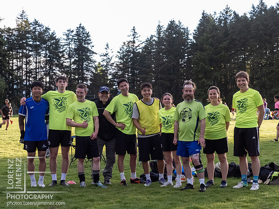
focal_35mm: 80
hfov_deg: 24.4
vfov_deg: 18.4
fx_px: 645
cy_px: 104
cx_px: 140
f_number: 5
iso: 5000
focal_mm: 40
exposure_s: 1/1000
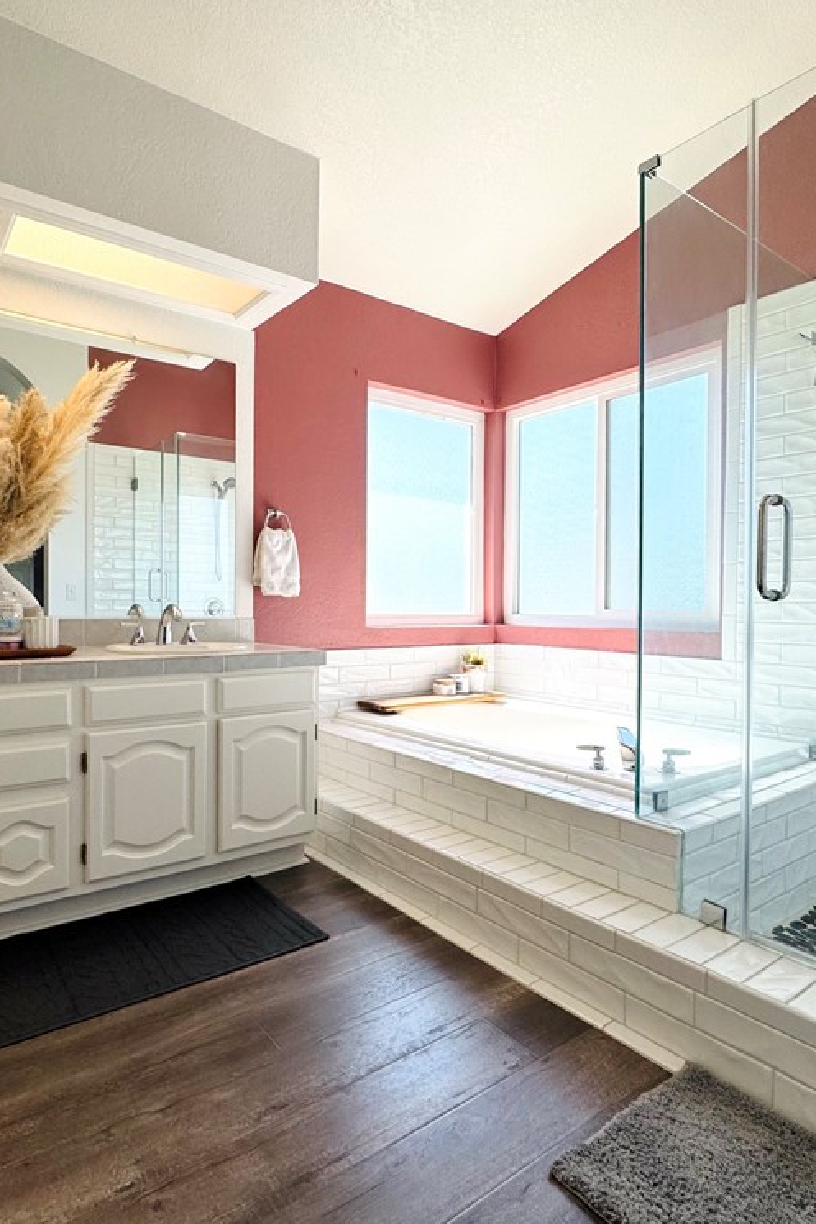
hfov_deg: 61.4
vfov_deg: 84.0
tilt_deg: -0.5
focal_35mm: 20
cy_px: 607
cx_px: 327
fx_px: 680
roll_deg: -0.4
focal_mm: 2.22
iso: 40
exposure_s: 1/265
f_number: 2.2
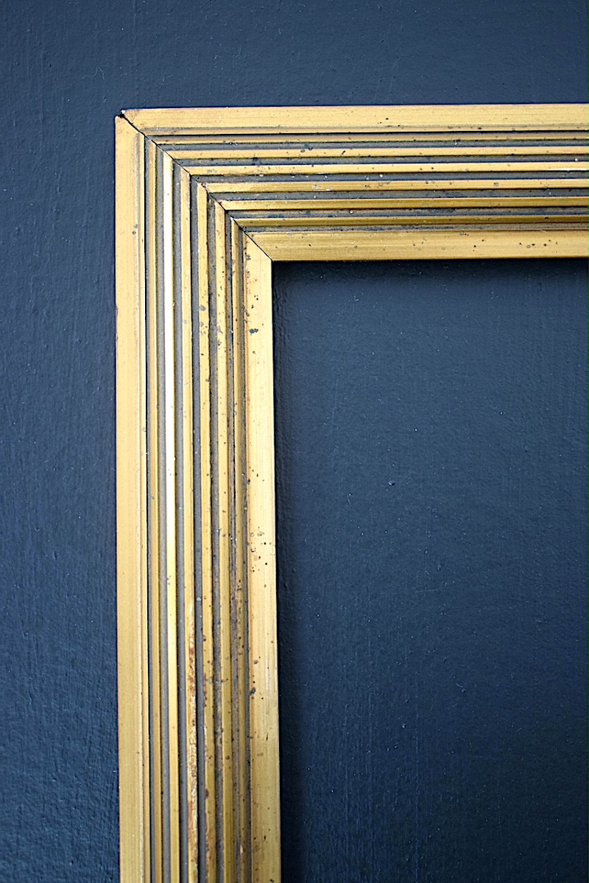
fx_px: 1178
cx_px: 294
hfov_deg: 28.1
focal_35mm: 48
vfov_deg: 41.1
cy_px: 442
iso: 2000
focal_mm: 32
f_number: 4.5
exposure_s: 1/60
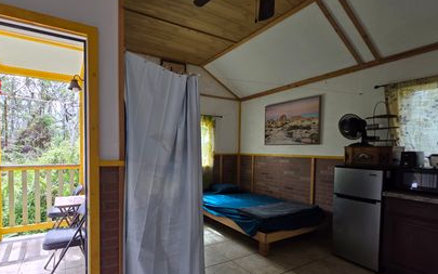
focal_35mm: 17
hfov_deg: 93.1
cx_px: 174
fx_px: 203
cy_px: 160
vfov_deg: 67.5
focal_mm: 2.2
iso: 32
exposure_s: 1/59
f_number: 1.9
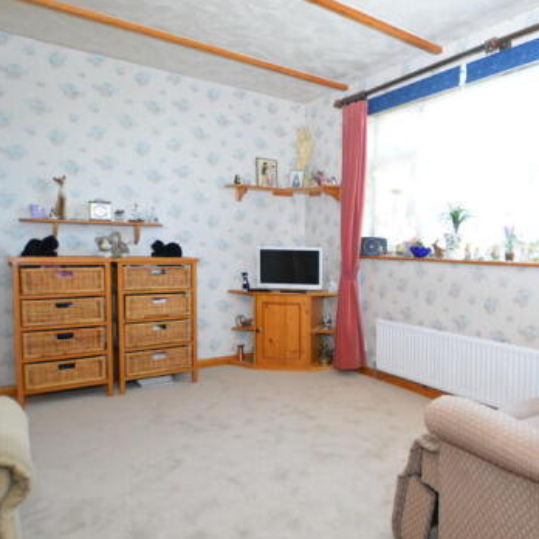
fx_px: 423
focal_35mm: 24
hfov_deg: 60.7
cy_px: 277
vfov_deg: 65.0
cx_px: 417
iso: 1250
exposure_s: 1/60
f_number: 3.5
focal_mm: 10
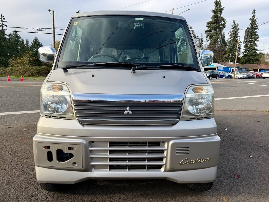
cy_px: 101
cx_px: 134
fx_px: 187
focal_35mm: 24
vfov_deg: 56.8
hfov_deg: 71.6
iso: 80
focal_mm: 6.76
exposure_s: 1/1091
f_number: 1.78
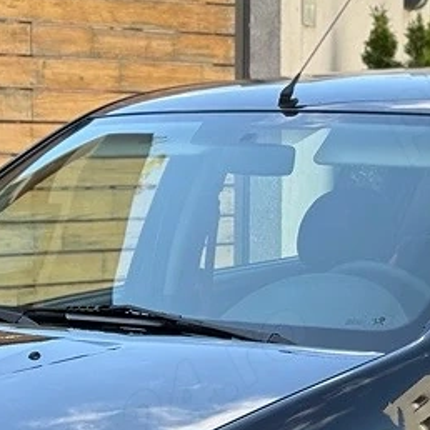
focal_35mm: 178
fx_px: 2502
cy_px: 455
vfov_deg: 9.7
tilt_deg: -7.5
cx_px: 238
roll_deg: +0.6
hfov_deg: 9.8
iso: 40
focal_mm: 5.96
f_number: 1.6
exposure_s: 1/523
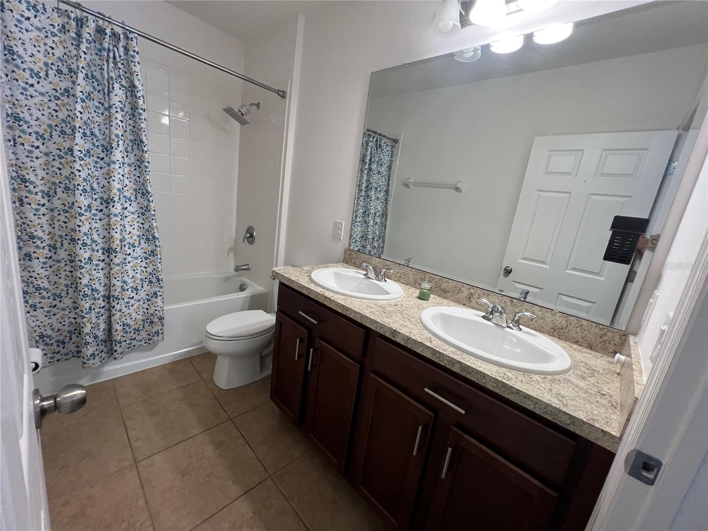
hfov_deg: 106.2
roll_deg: -8.5
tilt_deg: -13.4
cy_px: 266
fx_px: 266
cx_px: 354
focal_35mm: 13
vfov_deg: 89.9
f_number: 1.8
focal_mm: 1.57
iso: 200
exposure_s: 1/120
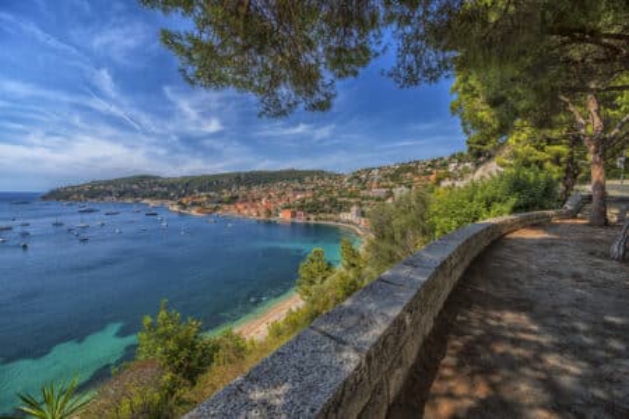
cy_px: 210
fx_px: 210
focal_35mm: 12
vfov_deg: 90.0
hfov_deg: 112.6
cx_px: 314
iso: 64
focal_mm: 12
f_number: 7.1
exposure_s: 1/200
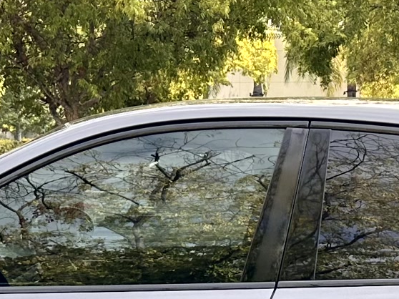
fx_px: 1463
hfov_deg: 15.5
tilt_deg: -7.3
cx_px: 214
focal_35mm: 127
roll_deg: -0.6
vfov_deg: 11.5
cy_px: 325
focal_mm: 6.86
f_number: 1.78
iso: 80
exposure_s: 1/803
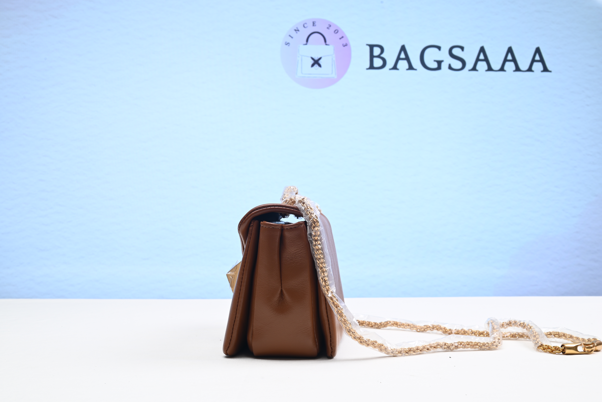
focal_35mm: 39
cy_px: 201
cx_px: 301
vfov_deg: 34.2
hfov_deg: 49.5
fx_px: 652
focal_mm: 39
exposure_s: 1/2
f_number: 16
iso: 100
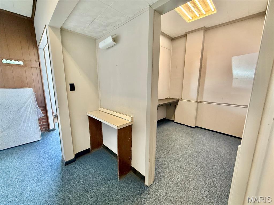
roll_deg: +0.3
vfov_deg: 85.7
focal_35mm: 14
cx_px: 137
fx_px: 111
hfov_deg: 102.1
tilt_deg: -8.6
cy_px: 102
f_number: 2.2
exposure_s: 1/60
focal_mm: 2.22
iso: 500
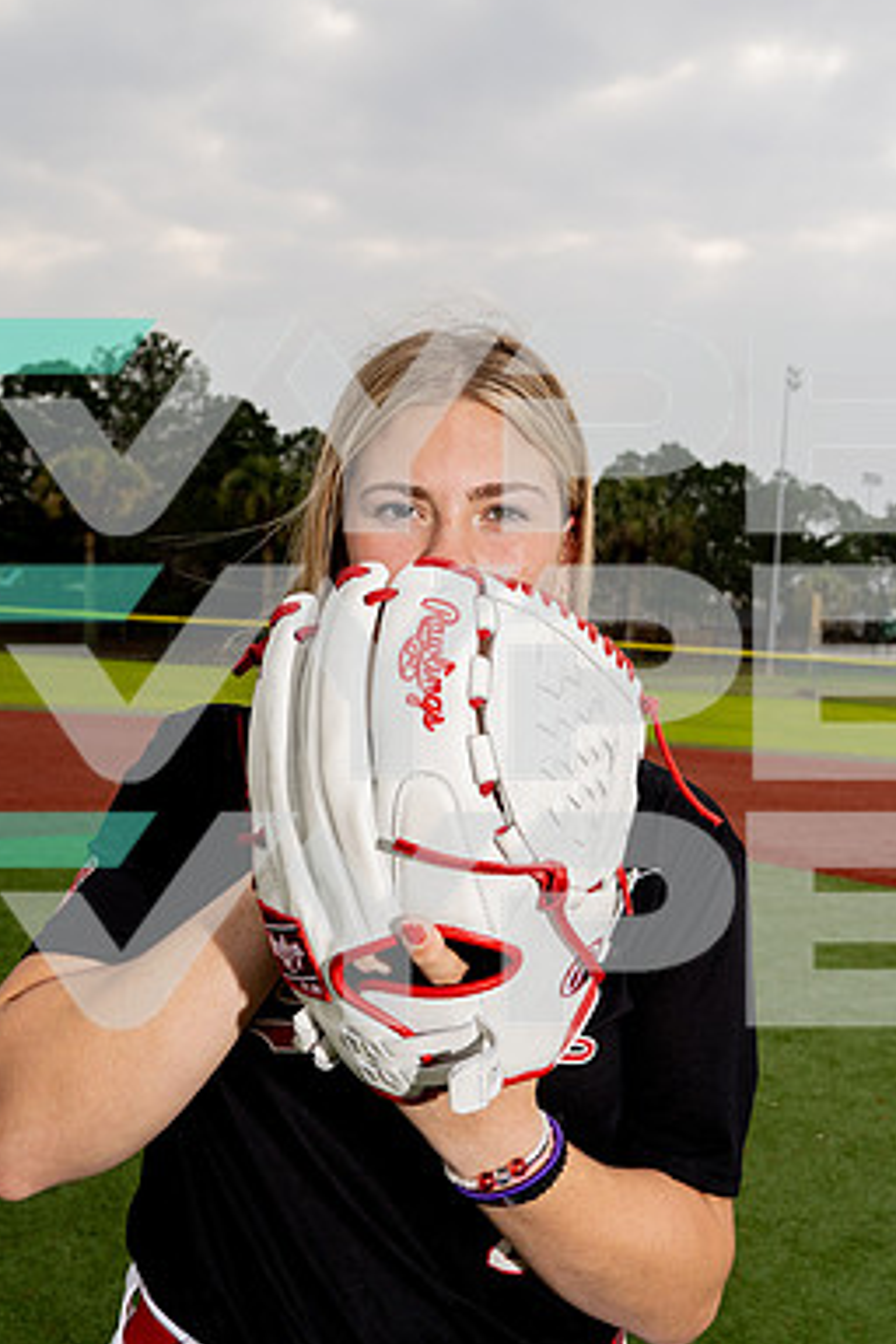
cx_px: 469
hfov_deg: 32.6
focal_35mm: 41
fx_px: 1531
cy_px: 676
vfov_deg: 47.4
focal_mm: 35
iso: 125
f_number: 8
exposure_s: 1/250
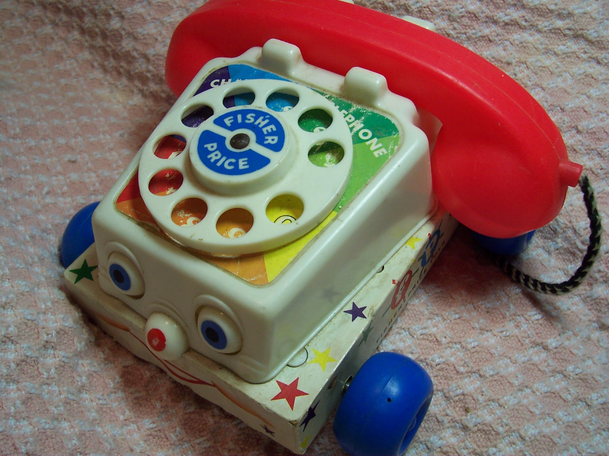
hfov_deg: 50.1
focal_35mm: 37
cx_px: 304
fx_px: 651
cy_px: 228
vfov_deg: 38.7
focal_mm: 5.6
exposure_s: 1/60
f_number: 2.8
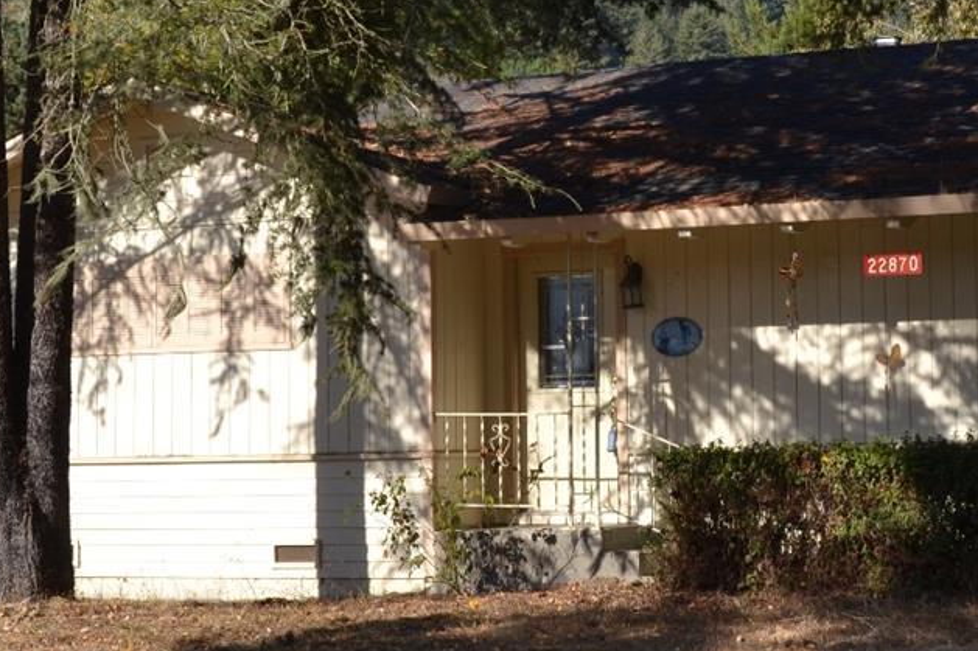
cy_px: 298
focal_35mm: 93
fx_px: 2526
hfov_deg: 21.8
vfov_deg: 14.7
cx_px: 701
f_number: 10
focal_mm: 26
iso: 100
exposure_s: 1/200
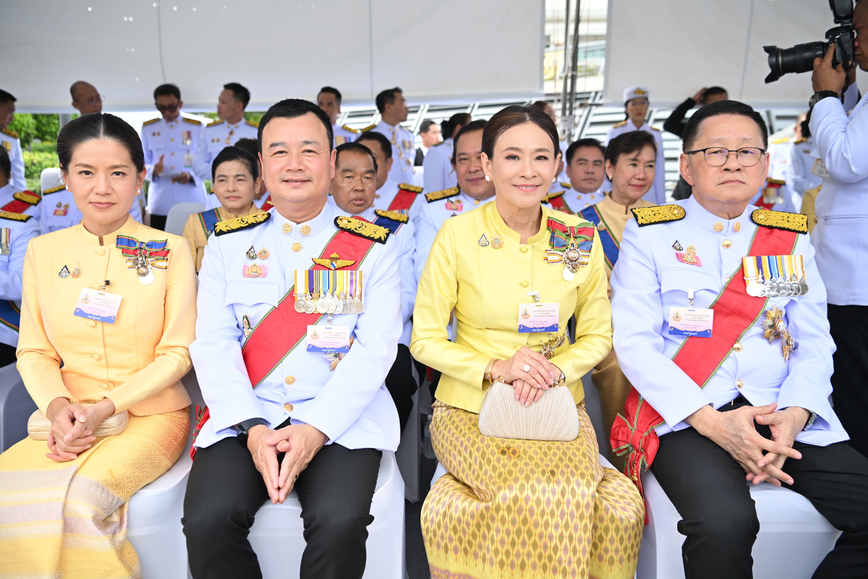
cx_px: 434
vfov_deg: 38.9
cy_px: 290
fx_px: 820
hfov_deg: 55.8
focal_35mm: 34
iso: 100
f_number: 4
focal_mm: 34
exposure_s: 1/200
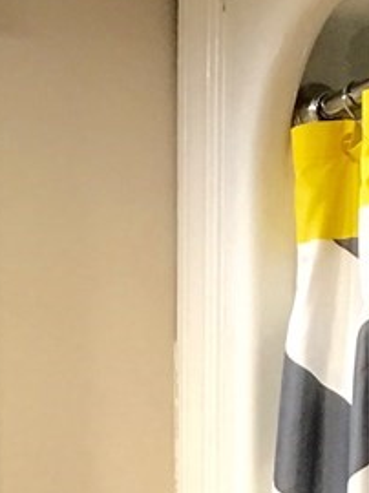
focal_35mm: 165
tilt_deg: -12.9
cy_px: 1201
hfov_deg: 9.0
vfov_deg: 10.3
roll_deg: +1.2
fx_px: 2349
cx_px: 47
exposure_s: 1/30
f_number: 2.2
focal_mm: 4.15
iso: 40
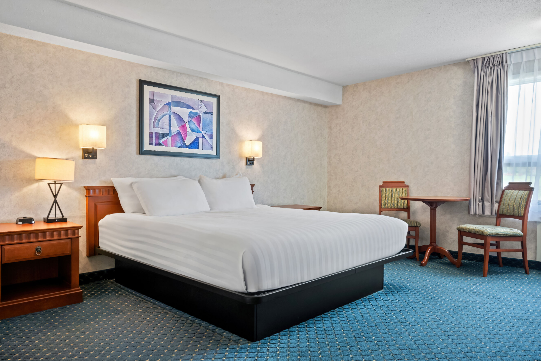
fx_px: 361
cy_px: 180
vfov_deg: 53.1
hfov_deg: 73.7
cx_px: 270
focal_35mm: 24
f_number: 13
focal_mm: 24
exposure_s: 1
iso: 400
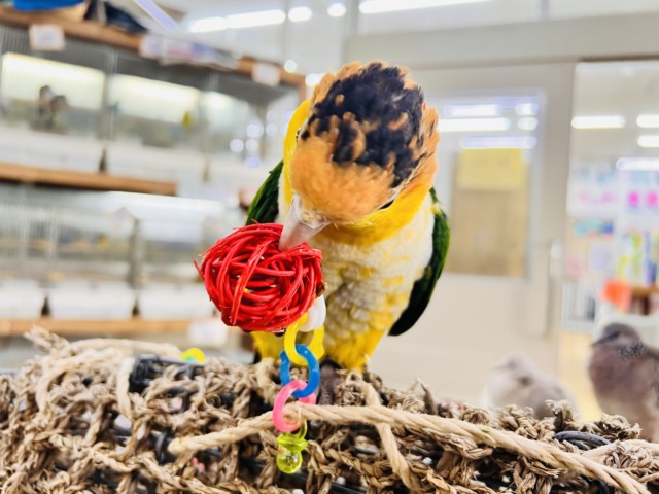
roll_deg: -3.3
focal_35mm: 26
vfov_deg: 53.1
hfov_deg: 67.3
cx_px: 330
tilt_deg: +1.6
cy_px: 247
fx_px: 495
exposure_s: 1/50
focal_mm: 5.7
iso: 80
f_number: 1.5
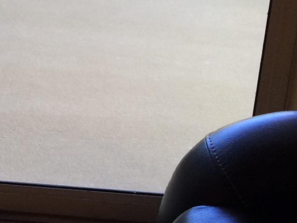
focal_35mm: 105
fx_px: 901
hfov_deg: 17.2
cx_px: -123
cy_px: 4
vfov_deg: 13.9
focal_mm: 4.12
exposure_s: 1/40
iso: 40
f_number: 2.2
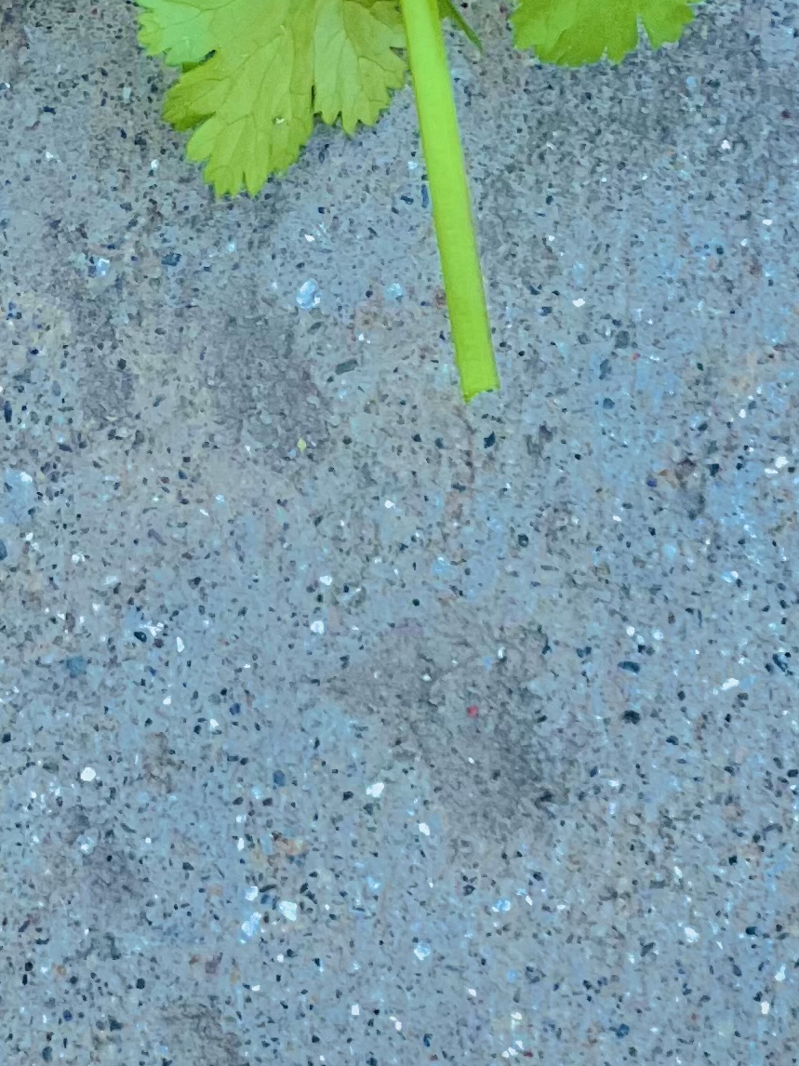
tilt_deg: -85.0
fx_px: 8343
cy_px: -198
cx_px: 250
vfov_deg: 7.3
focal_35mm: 271
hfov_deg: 5.5
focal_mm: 9
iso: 80
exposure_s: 1/121
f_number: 2.8
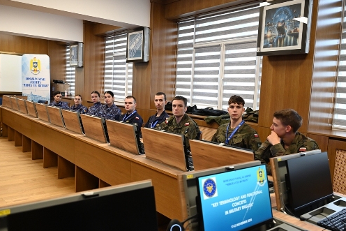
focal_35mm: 32
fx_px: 308
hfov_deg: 58.7
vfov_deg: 41.1
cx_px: 176
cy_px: 116
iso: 1600
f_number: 4
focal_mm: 31
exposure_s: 1/125
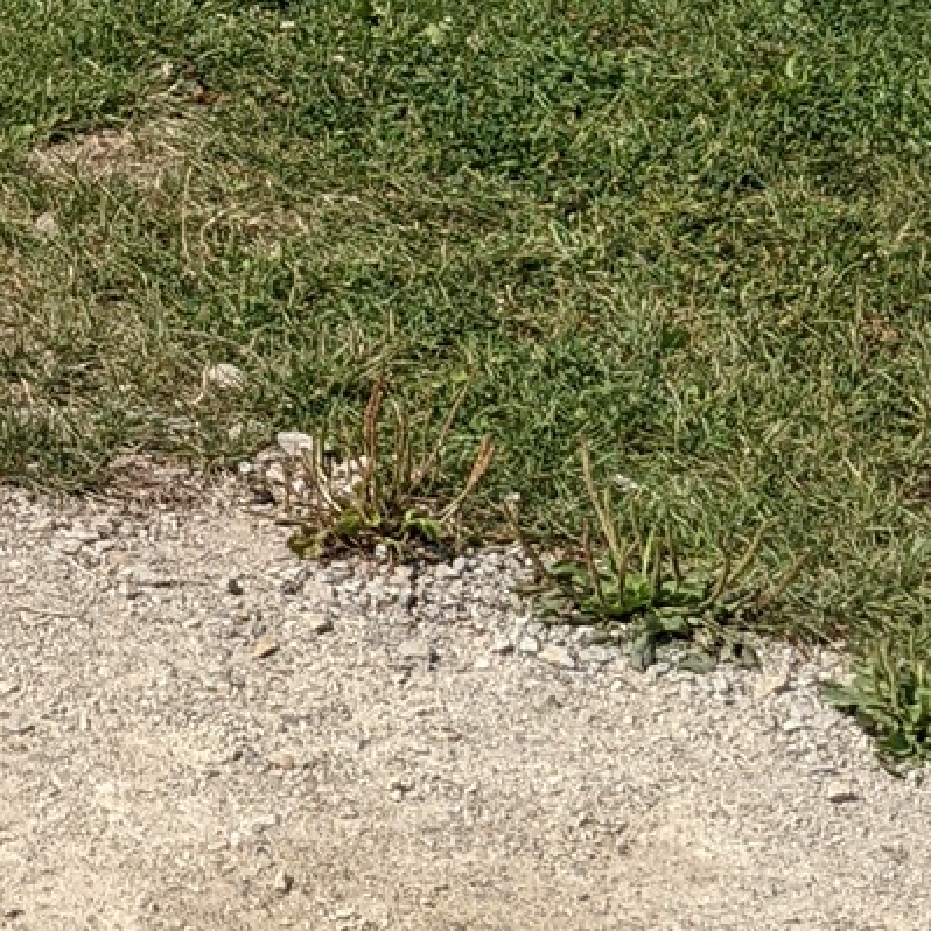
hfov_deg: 10.5
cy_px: -301
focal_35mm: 155
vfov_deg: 11.0
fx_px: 4716
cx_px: -847
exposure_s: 1/3906
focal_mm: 4.38
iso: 73
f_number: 1.73
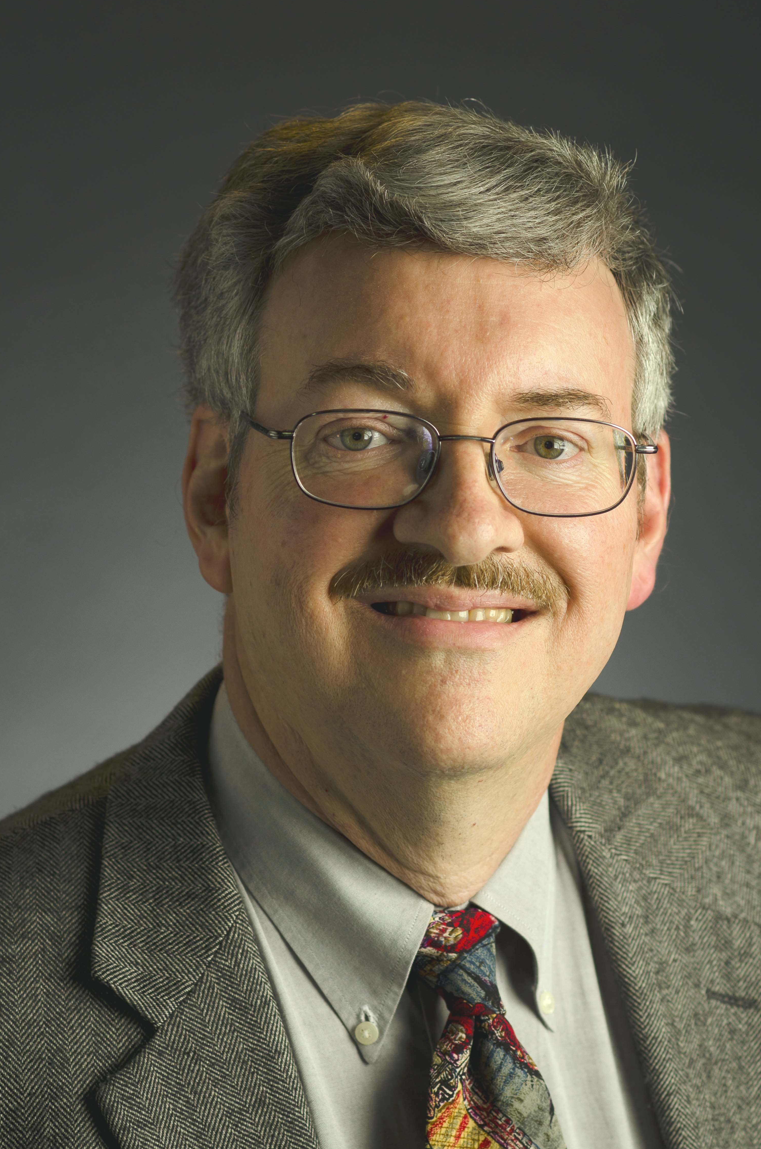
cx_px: 389
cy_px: 625
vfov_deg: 14.7
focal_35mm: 140
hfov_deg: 9.8
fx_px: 4445
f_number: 4.8
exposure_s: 1/125
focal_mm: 85
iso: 200
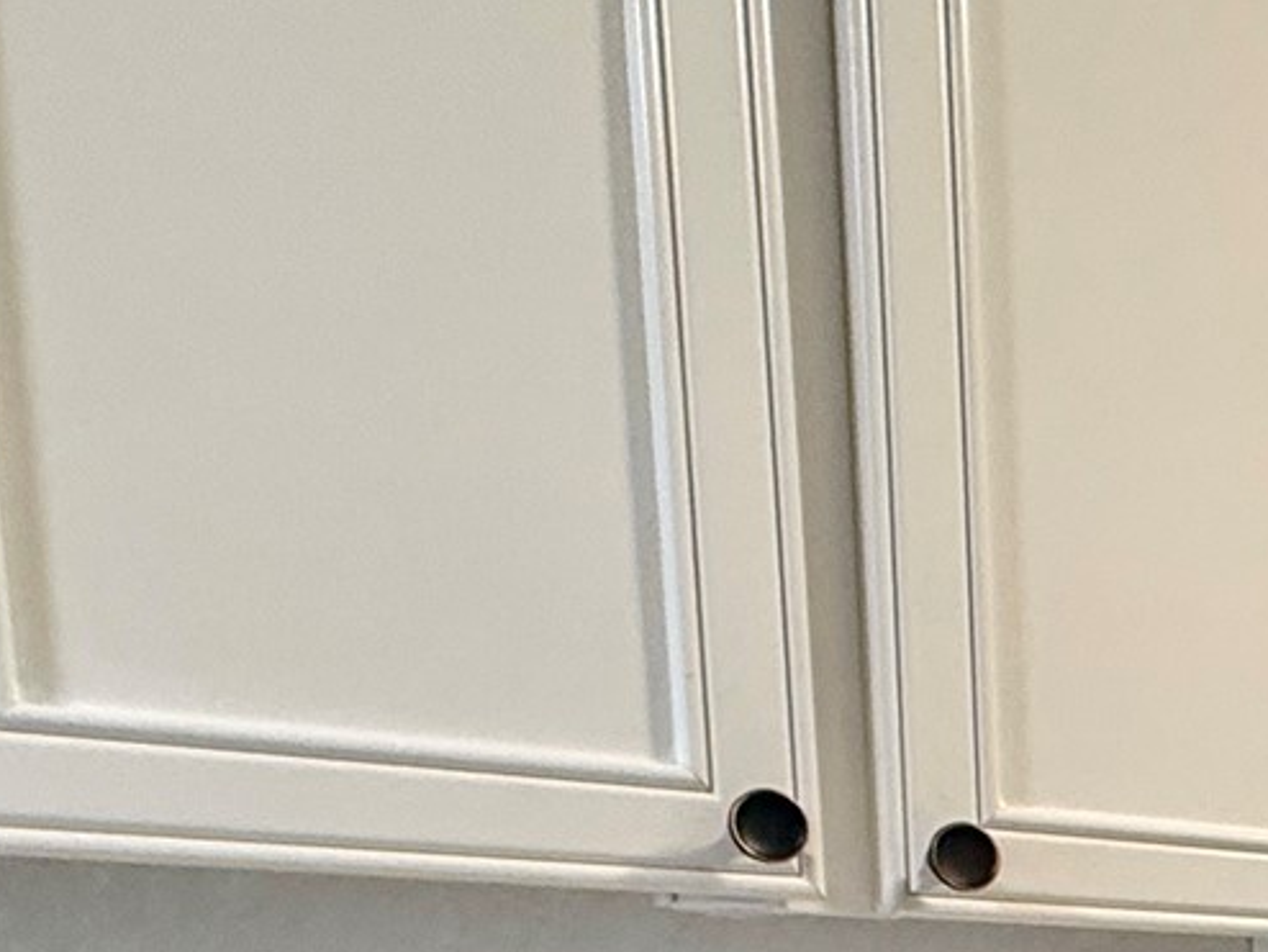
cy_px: 1324
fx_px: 2126
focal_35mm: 58
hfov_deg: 24.5
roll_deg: -0.8
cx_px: 1979
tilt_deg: -6.7
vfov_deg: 22.0
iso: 250
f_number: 2.2
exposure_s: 1/60
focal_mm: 2.22
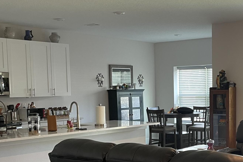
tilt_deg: -5.5
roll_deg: +0.9
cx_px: 194
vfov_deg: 22.7
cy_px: 124
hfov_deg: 33.0
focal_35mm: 59
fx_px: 398
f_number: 1.6
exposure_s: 1/60
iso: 200
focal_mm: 5.1
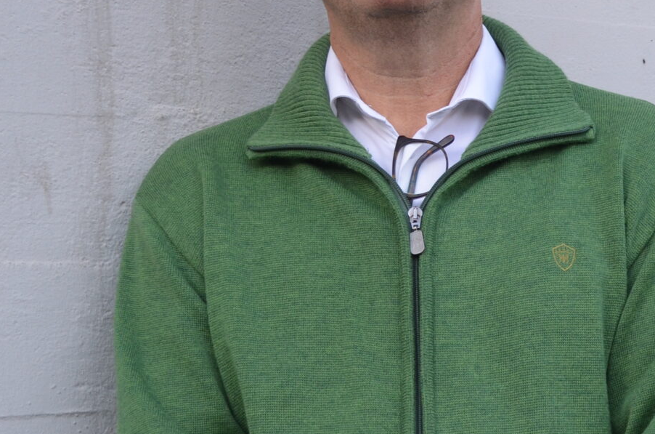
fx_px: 1979
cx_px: 671
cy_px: 199
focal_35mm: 109
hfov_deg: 18.3
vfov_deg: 12.5
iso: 400
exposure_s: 1/125
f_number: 5.6
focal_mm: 32
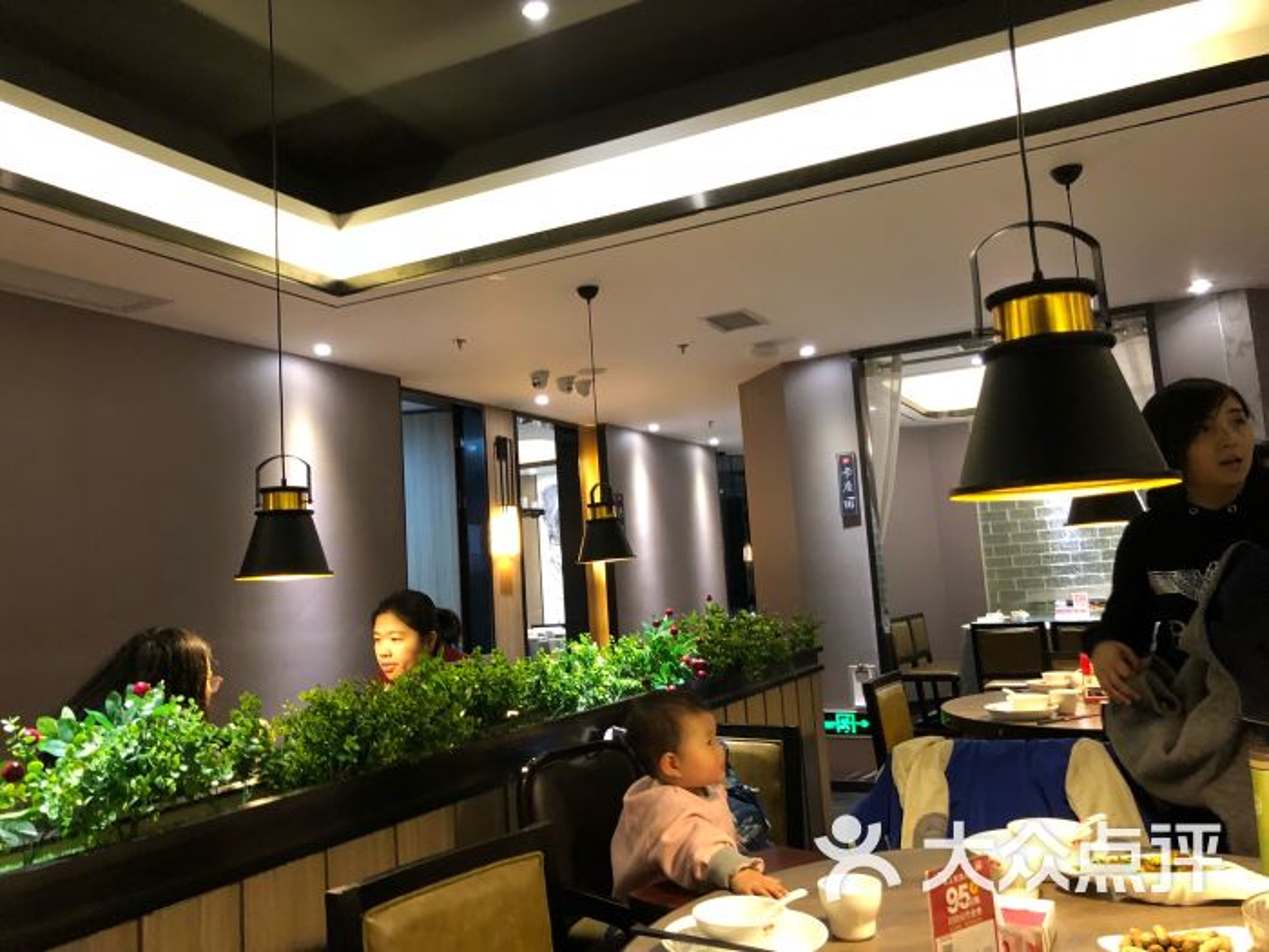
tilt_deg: +5.9
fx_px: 1026
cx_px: 634
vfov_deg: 49.7
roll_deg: +4.9
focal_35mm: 28
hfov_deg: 63.4
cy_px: 476
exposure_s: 1/13
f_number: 1.8
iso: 100
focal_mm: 4
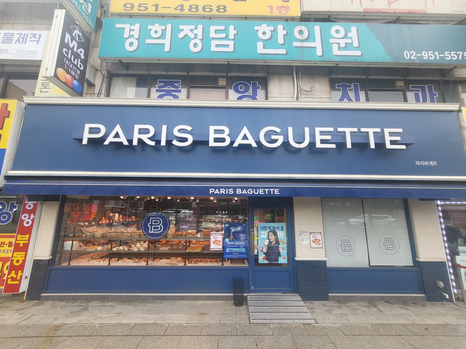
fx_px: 175
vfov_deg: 89.9
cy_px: 174
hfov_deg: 106.2
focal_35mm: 13
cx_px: 233
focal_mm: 1.74
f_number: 2.2
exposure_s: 1/189
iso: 32
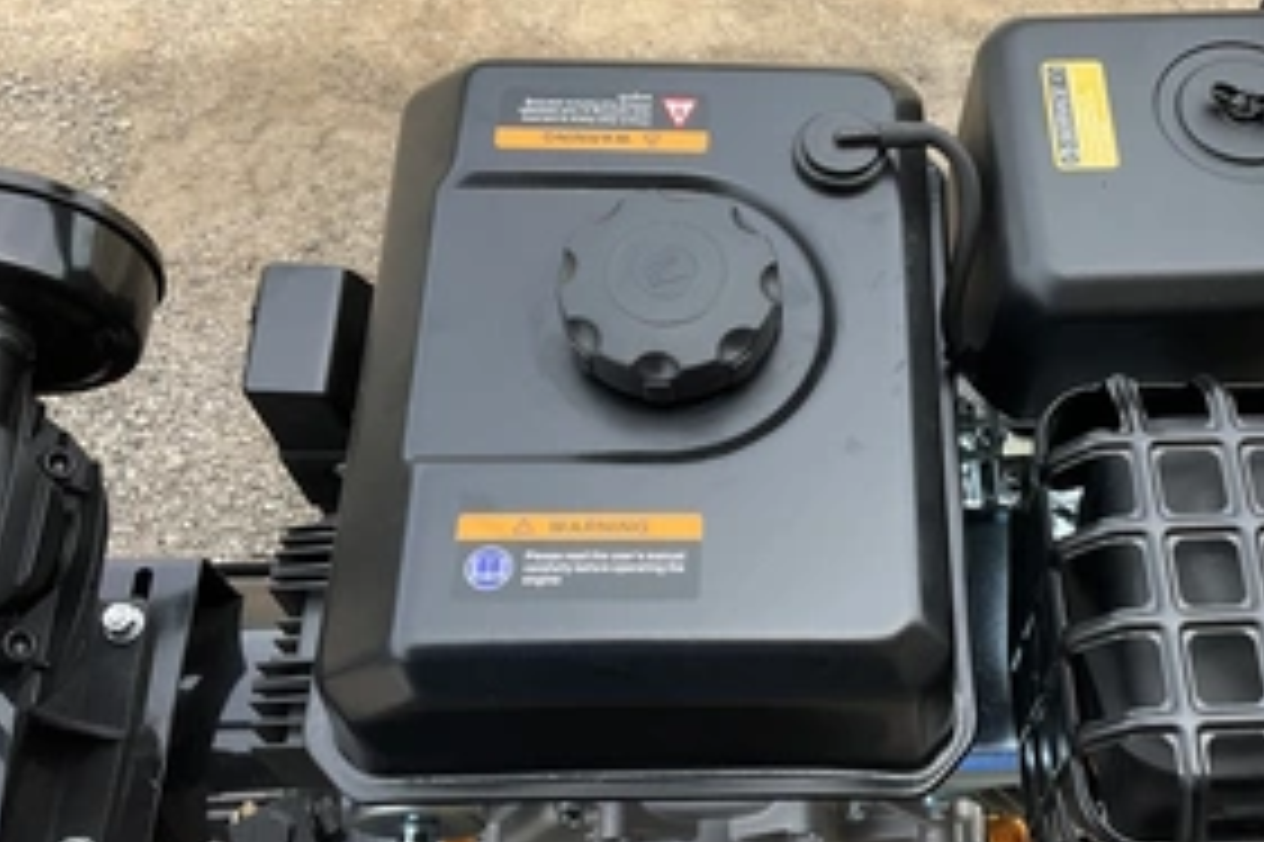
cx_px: 846
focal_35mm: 43
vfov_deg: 31.1
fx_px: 1509
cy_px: 383
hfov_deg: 44.8
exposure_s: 1/450
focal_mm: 3
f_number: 1.8
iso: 25
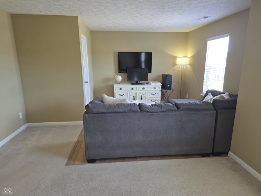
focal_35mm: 23
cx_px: 130
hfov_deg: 73.9
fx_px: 173
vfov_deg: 58.9
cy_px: 98
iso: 80
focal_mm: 6.25
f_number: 1.7
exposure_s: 1/60
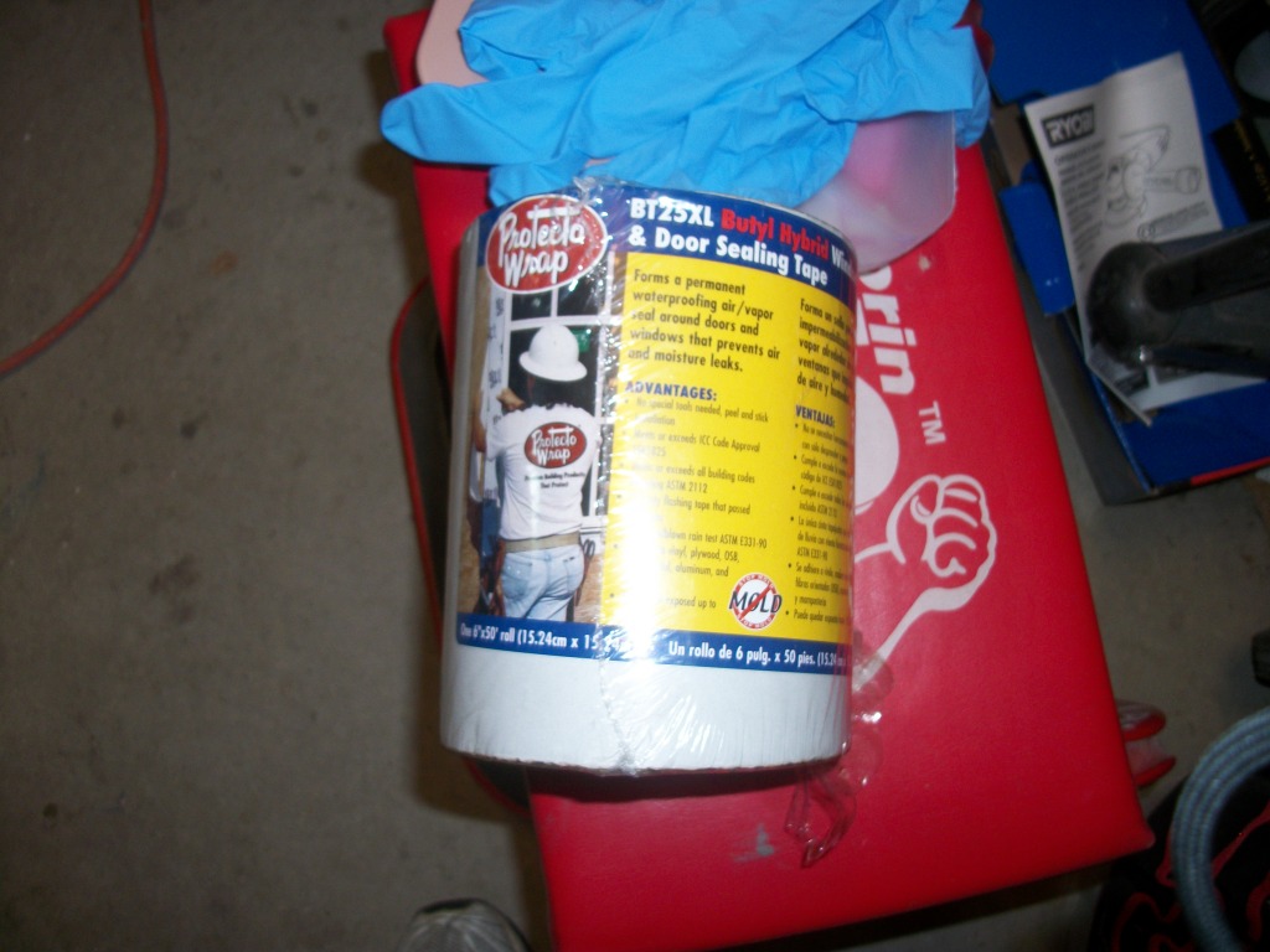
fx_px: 1174
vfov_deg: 44.2
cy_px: 476
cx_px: 635
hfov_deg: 56.8
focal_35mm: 32
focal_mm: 5.7
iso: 80
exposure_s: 1/60
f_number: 2.9
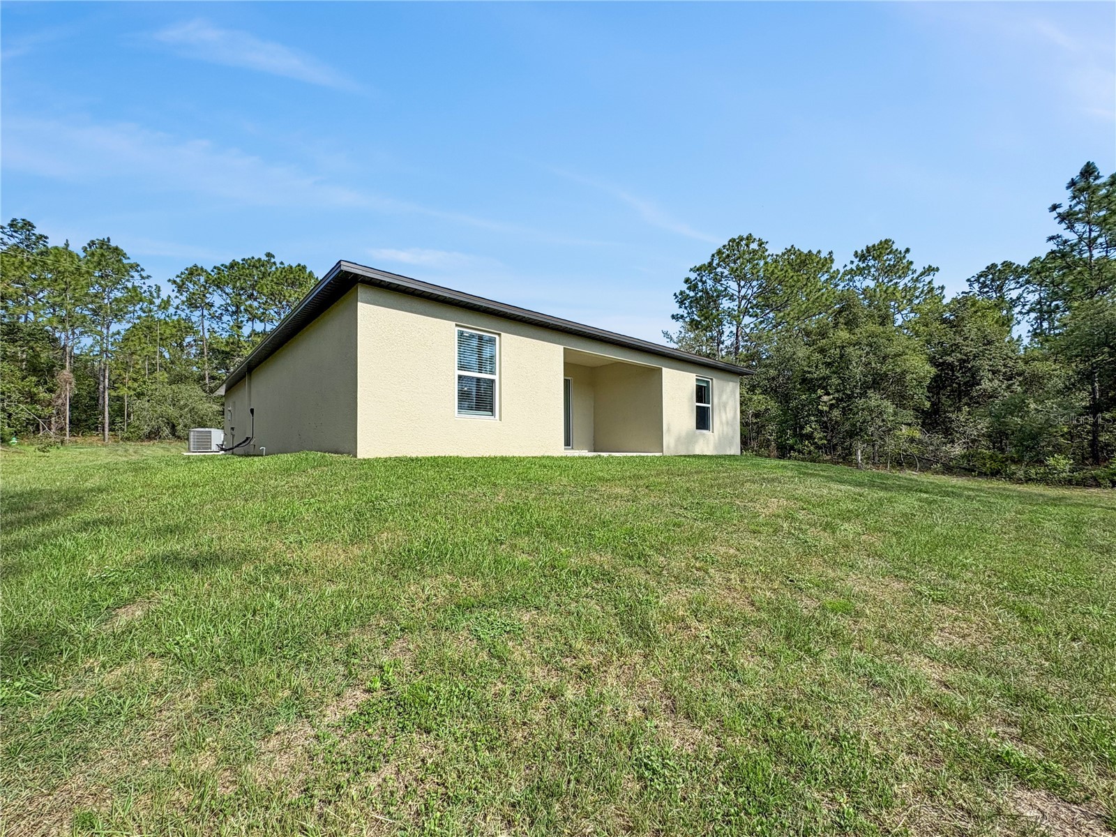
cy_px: 418
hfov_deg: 102.1
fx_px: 451
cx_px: 558
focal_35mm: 14
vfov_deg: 85.7
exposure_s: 1/1800
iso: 50
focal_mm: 2.22
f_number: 2.2
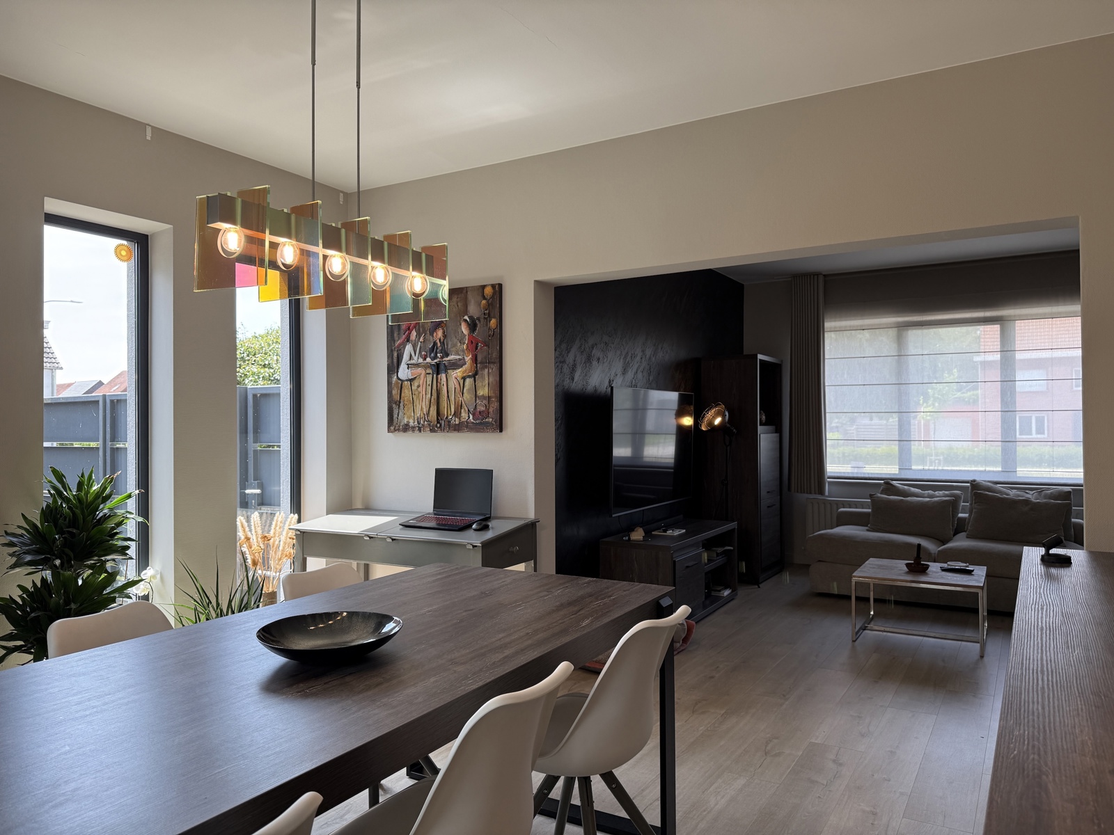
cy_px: 418
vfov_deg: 56.8
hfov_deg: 71.6
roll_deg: +0.2
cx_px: 557
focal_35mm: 24
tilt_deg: +0.7
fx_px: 772
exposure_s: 1/214
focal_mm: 6.76
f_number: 1.78
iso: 80
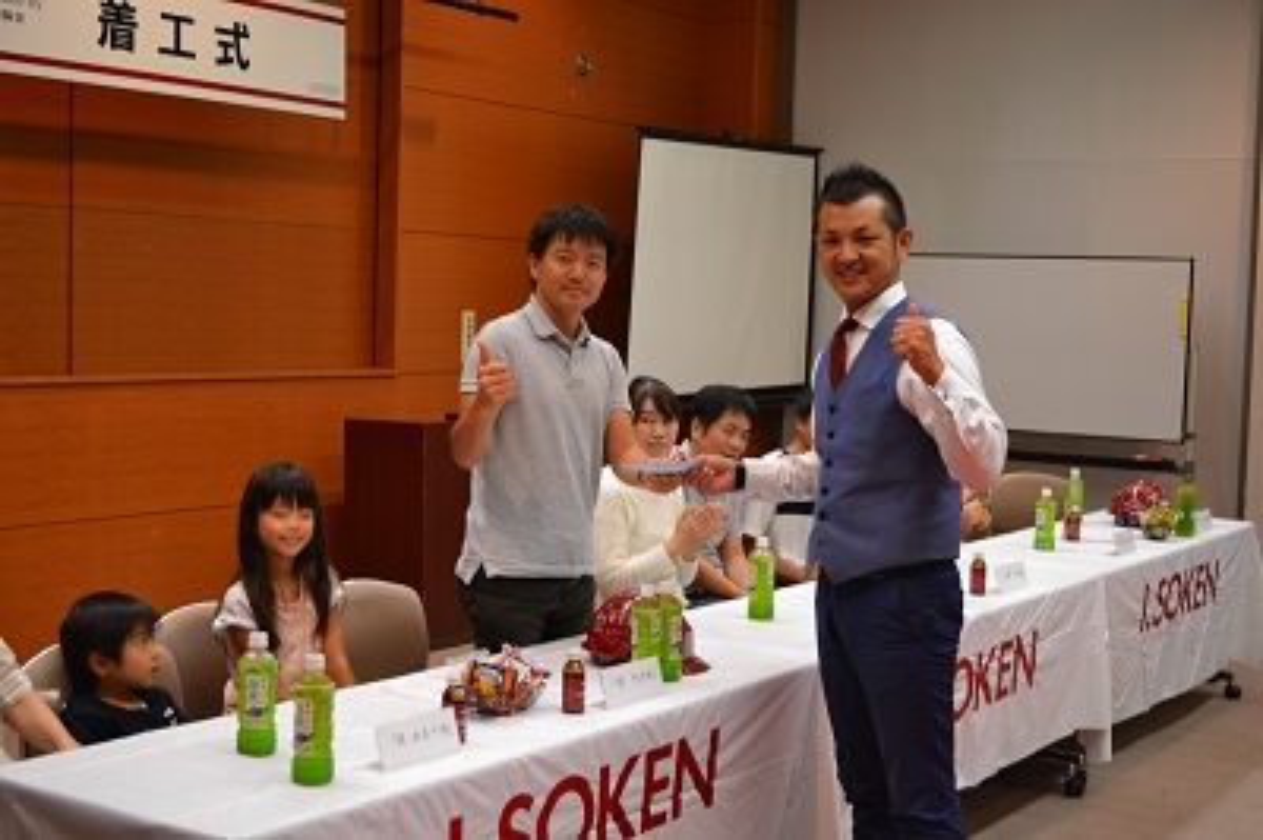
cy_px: 420
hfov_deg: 38.9
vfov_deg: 26.4
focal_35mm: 51
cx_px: 632
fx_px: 1788
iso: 400
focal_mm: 34
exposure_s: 1/15
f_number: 5
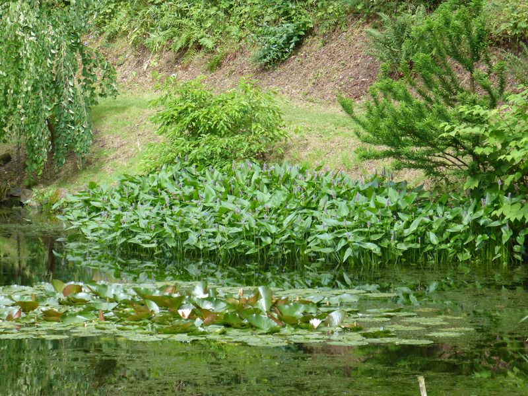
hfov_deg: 11.4
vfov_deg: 8.5
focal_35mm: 174
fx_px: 2654
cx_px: 264
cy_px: 198
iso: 100
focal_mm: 31.3
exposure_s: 1/125
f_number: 4
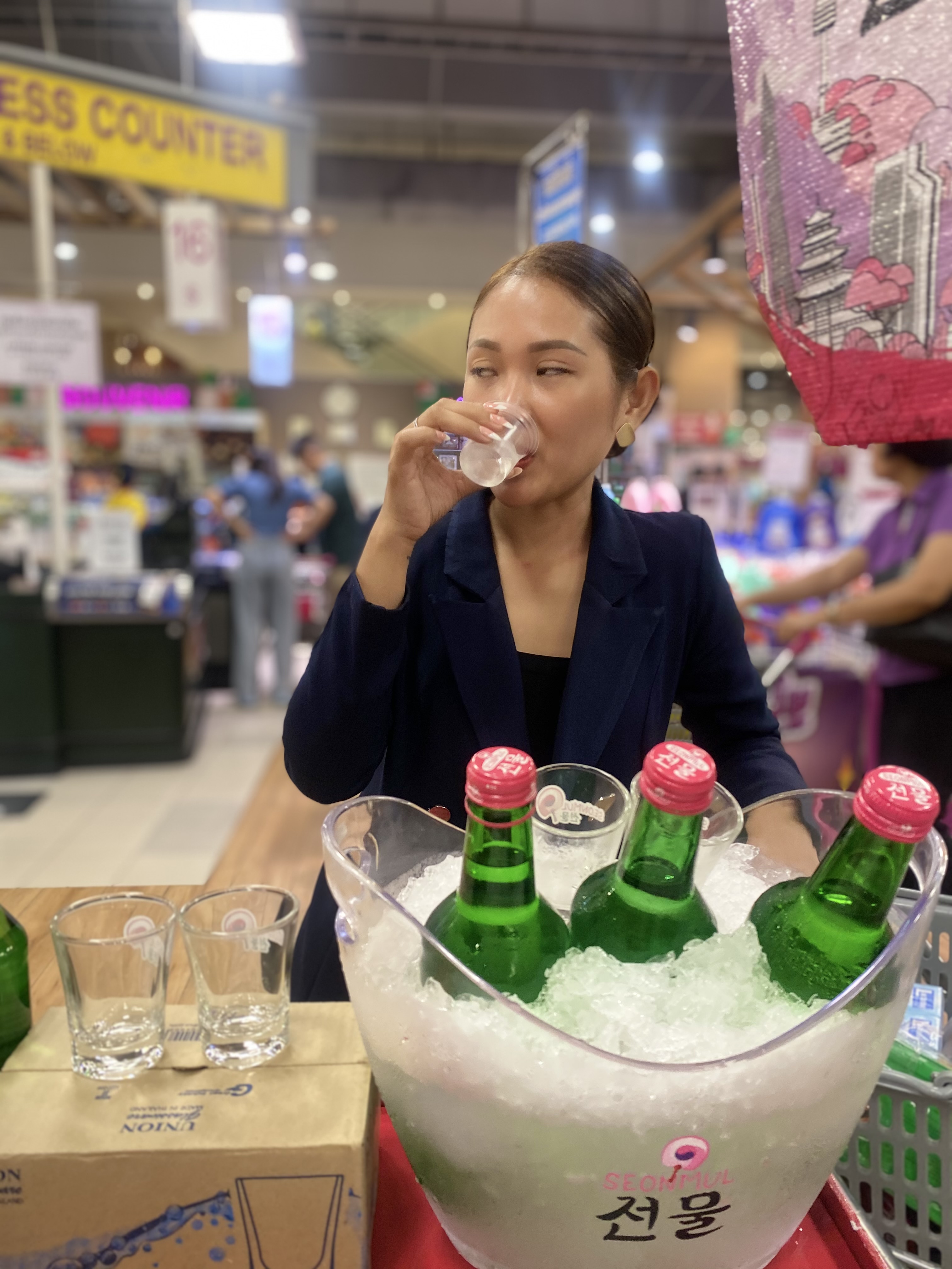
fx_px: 953
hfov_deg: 53.1
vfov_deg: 67.3
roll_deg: +0.6
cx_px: 476
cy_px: 634
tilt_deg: -7.1
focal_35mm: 26
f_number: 1.8
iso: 160
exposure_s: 1/50
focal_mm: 4.25
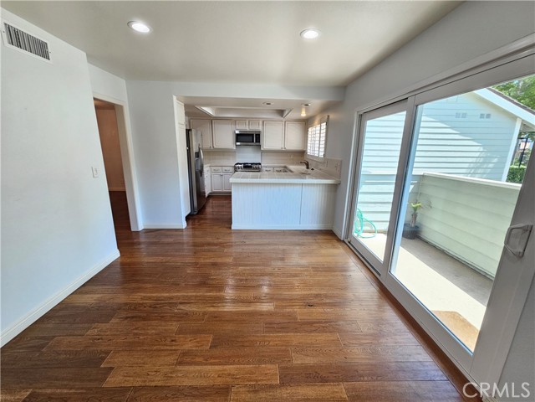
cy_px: 201
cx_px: 268
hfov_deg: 106.2
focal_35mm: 13
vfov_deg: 89.9
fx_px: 201
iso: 64
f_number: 2.2
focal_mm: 2.2
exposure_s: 1/60
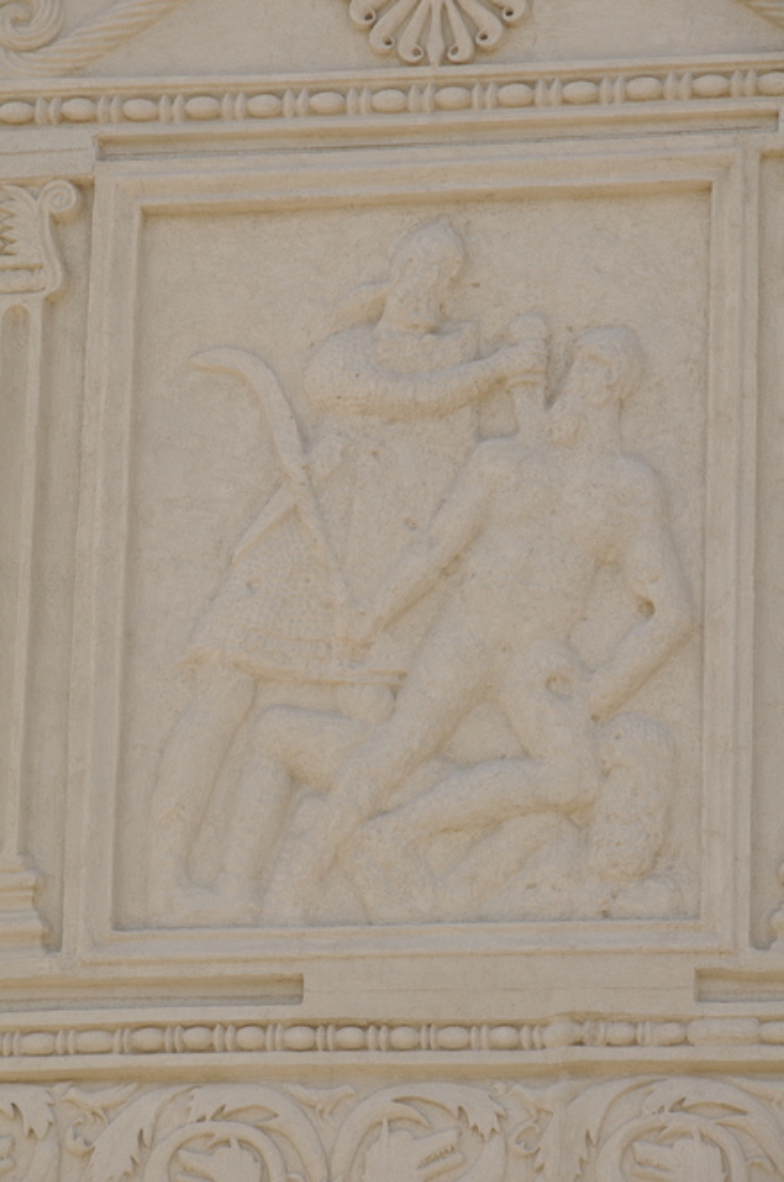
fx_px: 7376
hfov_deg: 6.1
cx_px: 392
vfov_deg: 9.2
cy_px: 591
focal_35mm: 225
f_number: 11
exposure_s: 1/500
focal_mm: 150
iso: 320
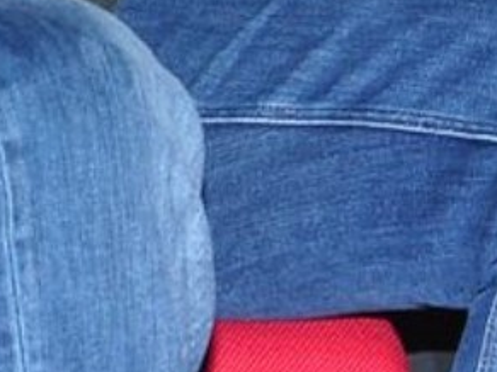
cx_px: -398
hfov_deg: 4.6
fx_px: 6088
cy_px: -669
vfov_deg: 3.4
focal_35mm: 424
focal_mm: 38
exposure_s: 1/125
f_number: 8
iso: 400
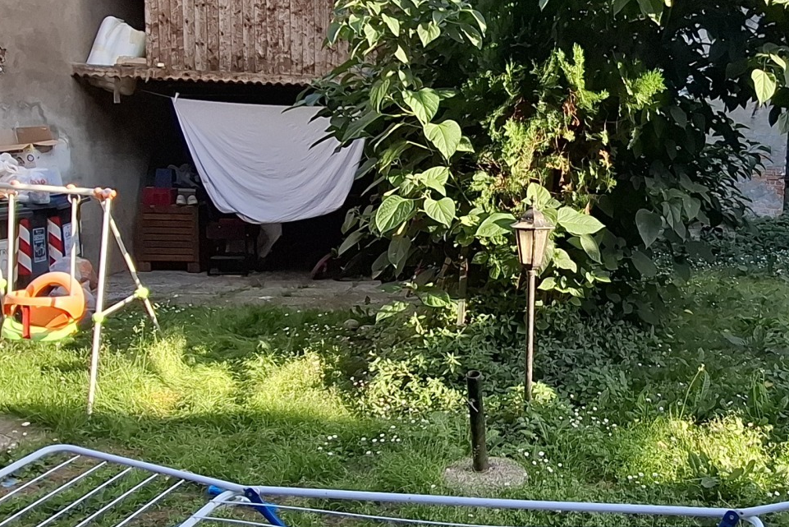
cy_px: 248
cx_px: 576
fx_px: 789
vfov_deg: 36.9
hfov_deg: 51.2
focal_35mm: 36
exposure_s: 1/252
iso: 40
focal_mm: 1.74
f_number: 2.2
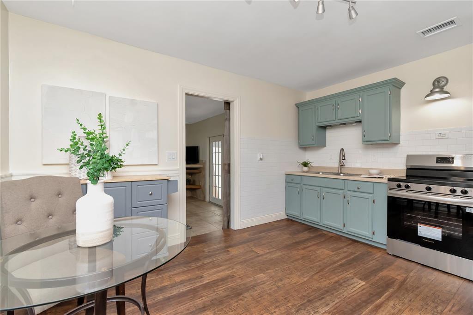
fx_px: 197
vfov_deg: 77.3
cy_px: 158
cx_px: 236
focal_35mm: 15
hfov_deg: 100.4
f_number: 8
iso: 500
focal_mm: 10
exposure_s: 1/200
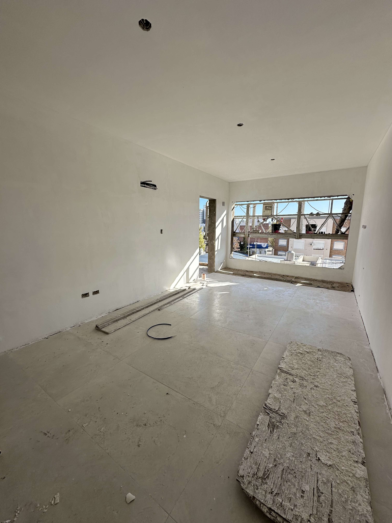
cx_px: 196
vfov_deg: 102.1
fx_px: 211
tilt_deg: -9.4
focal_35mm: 14
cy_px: 262
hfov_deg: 85.7
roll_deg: -1.2
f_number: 2.2
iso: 40
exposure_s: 1/633
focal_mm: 2.22
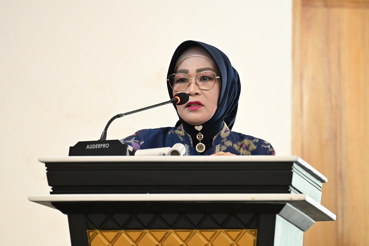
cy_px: 123
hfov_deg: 4.0
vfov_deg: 2.6
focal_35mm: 520
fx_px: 5330
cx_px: 184
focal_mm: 520
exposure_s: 1/125
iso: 5600
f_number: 6.3
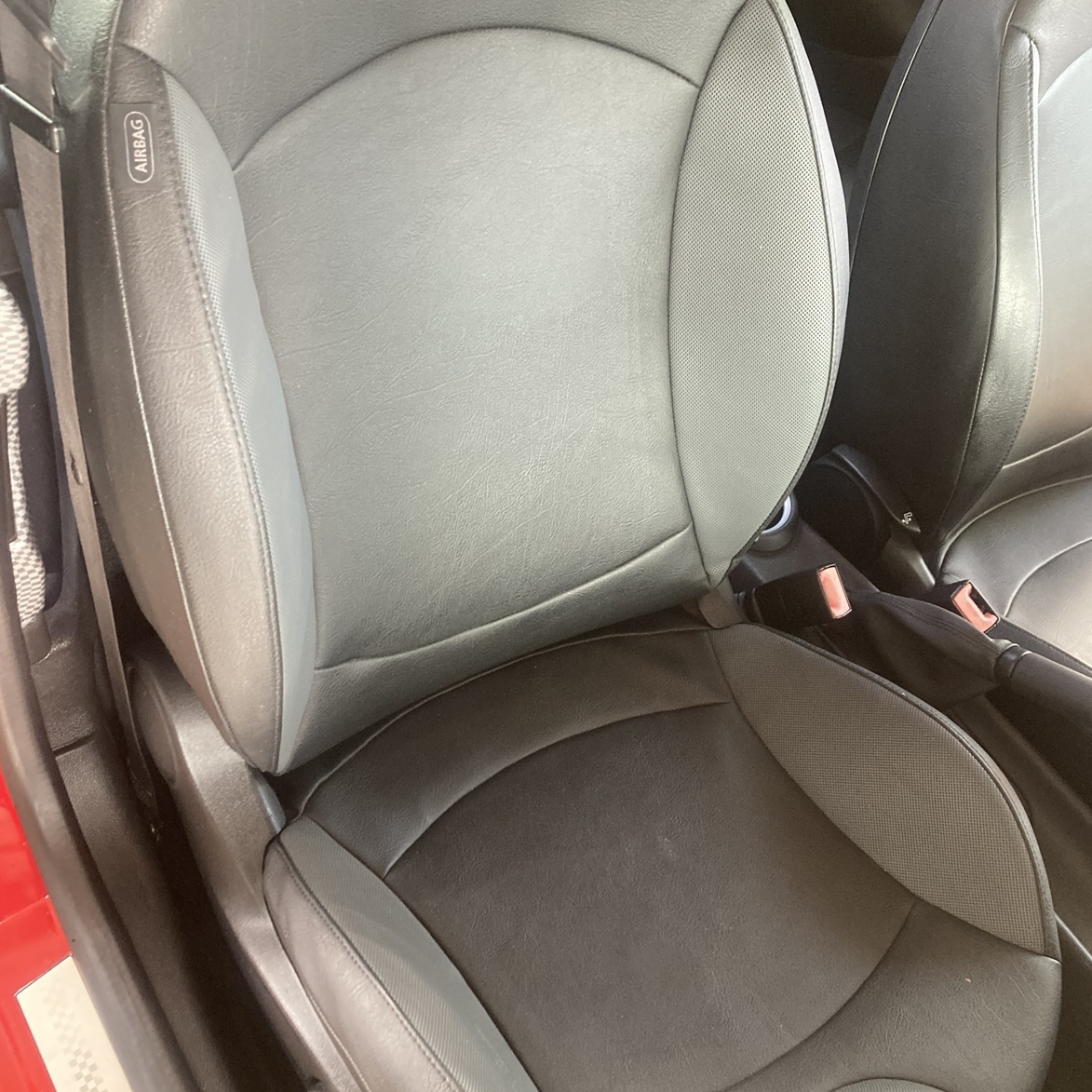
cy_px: 588
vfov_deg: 48.4
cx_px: 560
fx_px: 1213
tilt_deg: -51.9
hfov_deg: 48.4
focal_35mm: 34
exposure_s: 1/60
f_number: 1.8
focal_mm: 3.99
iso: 250
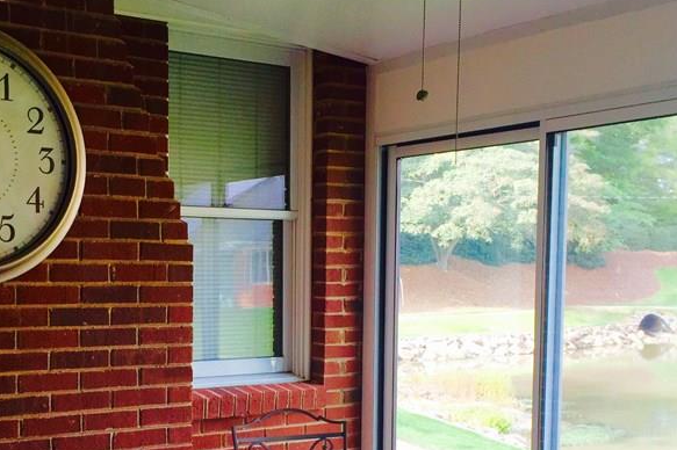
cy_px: 382
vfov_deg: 24.9
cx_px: 271
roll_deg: -1.9
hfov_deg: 37.4
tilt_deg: -6.1
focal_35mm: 53
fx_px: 996
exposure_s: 1/60
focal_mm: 4.15
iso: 32
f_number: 2.2
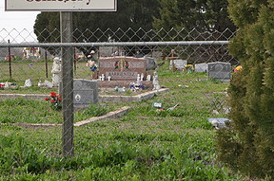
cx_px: 78
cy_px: 6
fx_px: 1033
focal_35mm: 136
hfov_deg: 15.1
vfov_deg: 10.0
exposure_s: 1/200
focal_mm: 45
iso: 200
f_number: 8
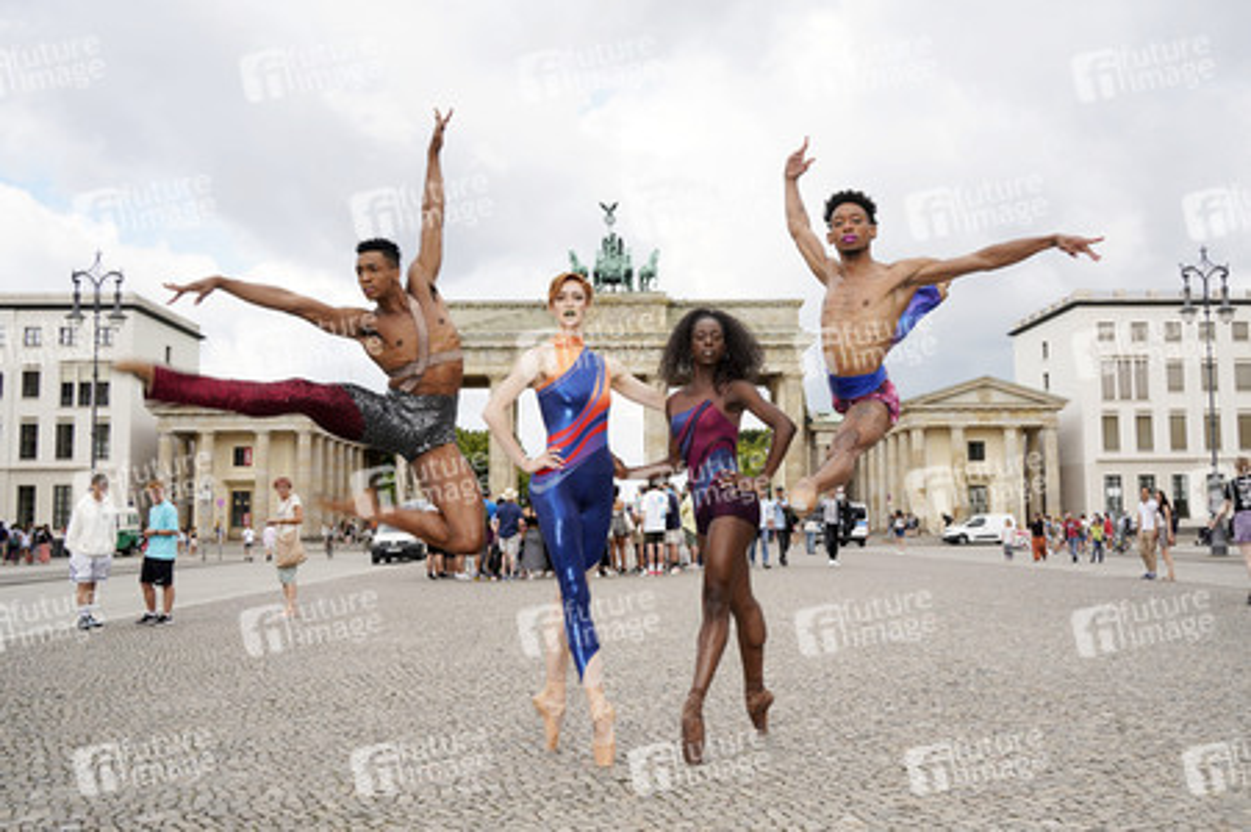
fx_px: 1146
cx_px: 626
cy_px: 416
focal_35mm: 33
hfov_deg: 57.3
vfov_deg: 39.9
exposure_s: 1/160
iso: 100
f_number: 7.1
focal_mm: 33
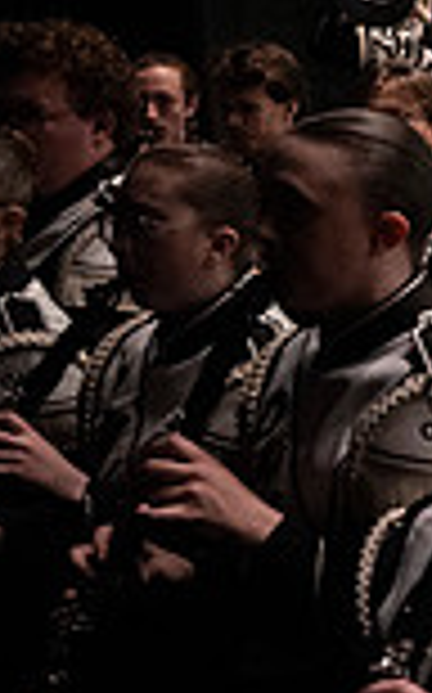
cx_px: 1098
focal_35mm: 92
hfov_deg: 11.3
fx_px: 1736
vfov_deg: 22.5
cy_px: 281
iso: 8000
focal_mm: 24
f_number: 2.8
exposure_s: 1/500
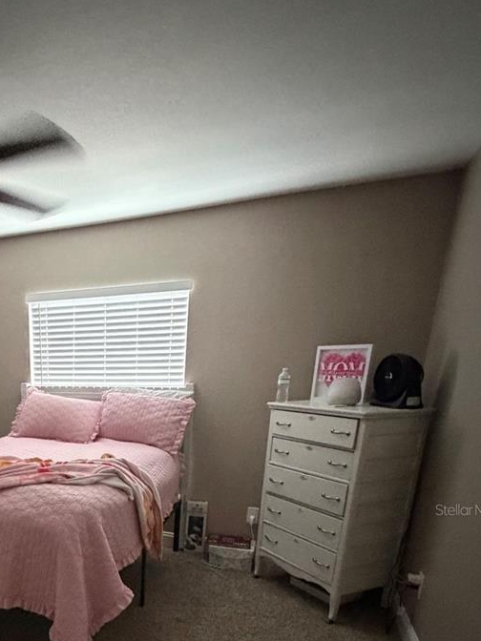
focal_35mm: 25
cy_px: 509
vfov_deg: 63.6
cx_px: 73
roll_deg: +0.7
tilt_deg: -17.2
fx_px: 463
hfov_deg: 50.4
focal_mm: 2.22
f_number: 2.2
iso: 1250
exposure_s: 1/40
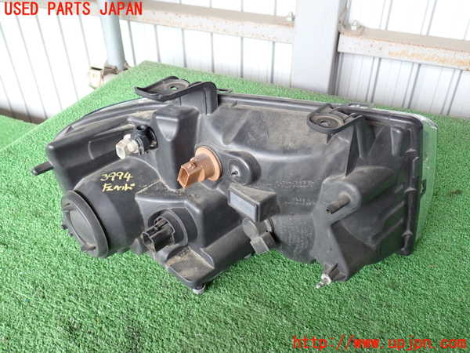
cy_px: 176
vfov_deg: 44.2
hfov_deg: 56.8
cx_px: 235
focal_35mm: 32
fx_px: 434
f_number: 2.4
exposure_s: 1/60
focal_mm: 5.79
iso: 200
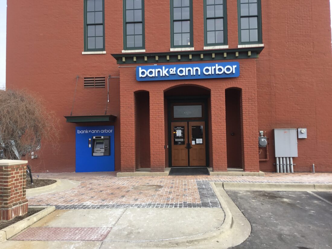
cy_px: 124
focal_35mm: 31
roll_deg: -0.5
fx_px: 297
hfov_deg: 58.4
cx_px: 166
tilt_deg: +3.8
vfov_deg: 45.4
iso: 25
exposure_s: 1/488
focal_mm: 3.3
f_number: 2.4
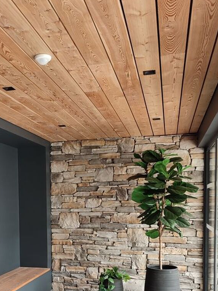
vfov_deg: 41.5
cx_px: 53
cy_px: 223
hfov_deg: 32.2
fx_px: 369
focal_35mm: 44
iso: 250
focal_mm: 6.04
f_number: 1.9
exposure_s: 1/33
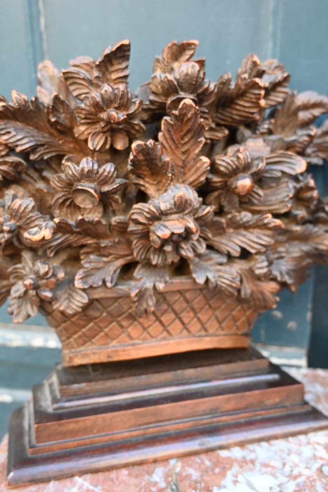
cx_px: 164
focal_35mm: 37
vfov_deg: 52.2
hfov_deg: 36.2
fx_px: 502
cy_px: 246
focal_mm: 24.5
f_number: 3.8
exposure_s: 1/125
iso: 500
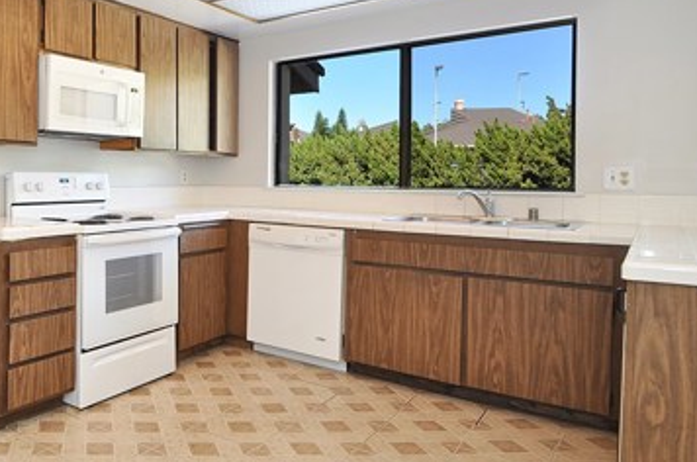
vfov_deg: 46.7
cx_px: 100
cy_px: 140
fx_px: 522
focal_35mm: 27
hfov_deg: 59.7
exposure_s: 1/13
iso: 250
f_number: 8
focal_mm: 10
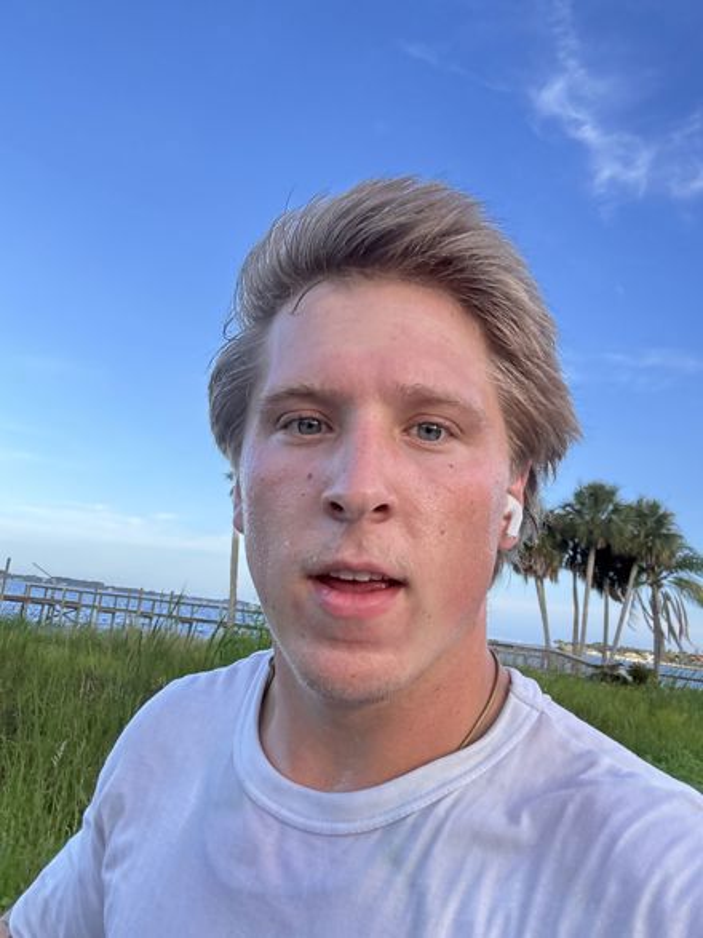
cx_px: 352
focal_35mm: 30
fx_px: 813
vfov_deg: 60.0
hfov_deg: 46.8
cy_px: 469
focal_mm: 2.69
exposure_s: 1/172
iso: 32
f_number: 1.9
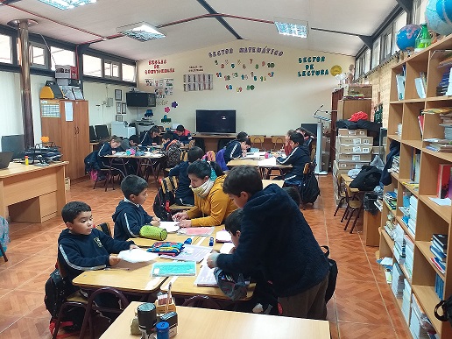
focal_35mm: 26
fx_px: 339
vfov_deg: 53.1
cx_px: 226
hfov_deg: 67.3
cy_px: 170
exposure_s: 1/25
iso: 250
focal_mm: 3.6
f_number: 1.9
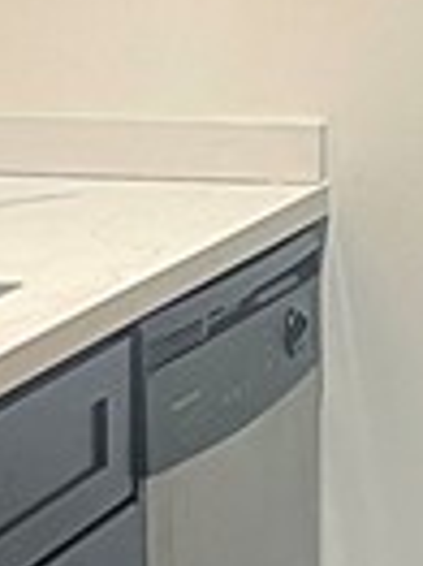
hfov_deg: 7.3
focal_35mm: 204
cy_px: 207
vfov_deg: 9.7
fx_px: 3329
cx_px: 125
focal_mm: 5.1
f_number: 1.6
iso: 80
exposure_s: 1/60
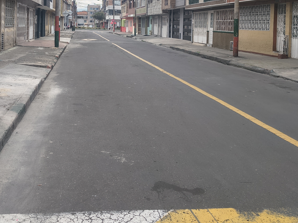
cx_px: 103
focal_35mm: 44
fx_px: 379
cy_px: 29
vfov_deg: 31.6
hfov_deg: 42.4
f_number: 1.8
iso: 100
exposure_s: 1/1873
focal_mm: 5.56
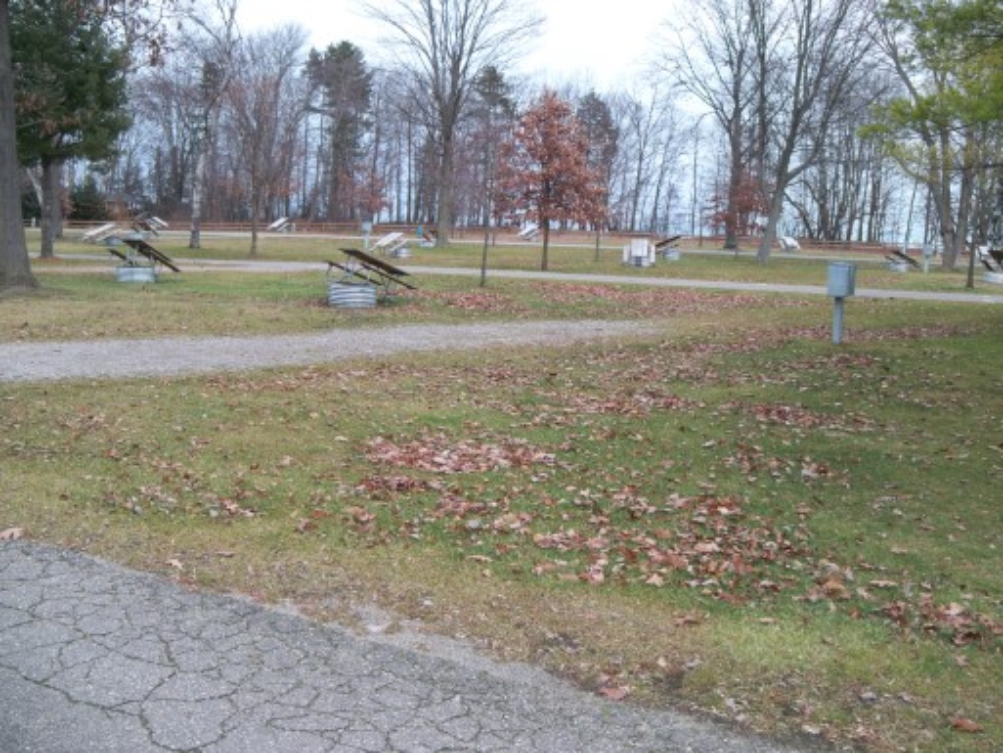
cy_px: 376
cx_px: 502
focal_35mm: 35
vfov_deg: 40.7
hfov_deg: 52.6
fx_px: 1014
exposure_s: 1/125
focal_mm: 6.2
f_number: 3.5
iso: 64
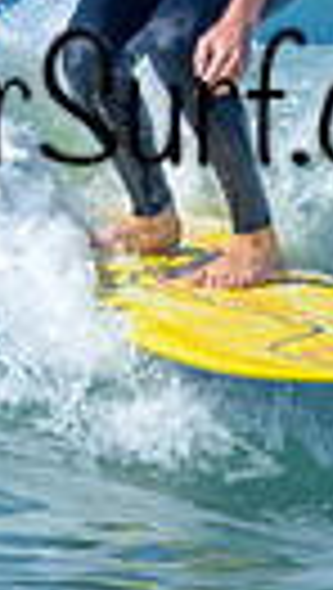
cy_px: -88
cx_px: -54
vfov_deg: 0.4
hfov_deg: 0.2
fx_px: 79816
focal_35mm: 5101
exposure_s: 1/2000
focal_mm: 800
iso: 250
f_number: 6.3
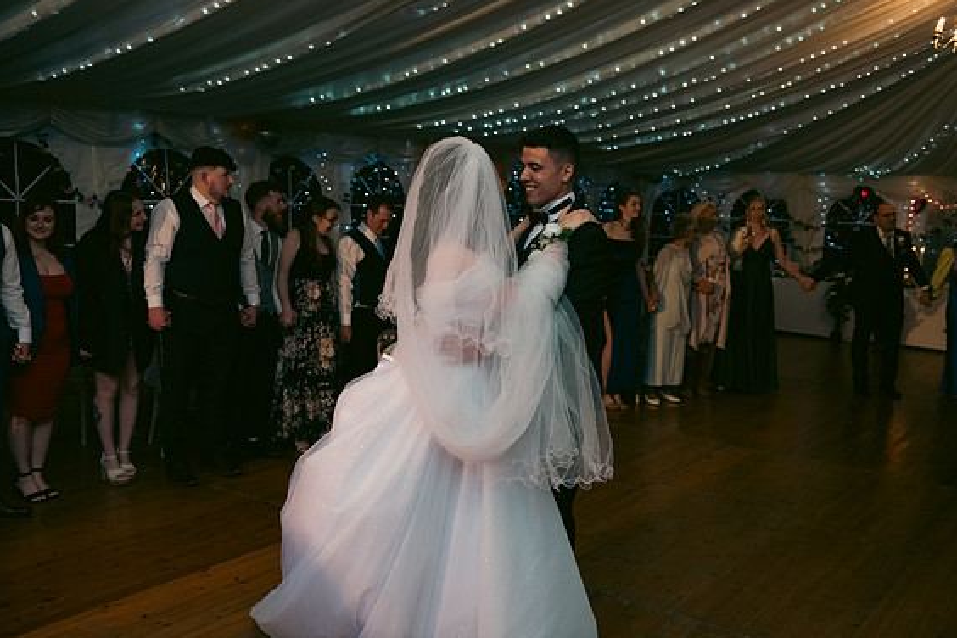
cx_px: 475
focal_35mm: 36
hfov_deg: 53.1
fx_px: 957
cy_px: 315
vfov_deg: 36.9
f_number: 3.5
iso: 800
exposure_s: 1/160
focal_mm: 35
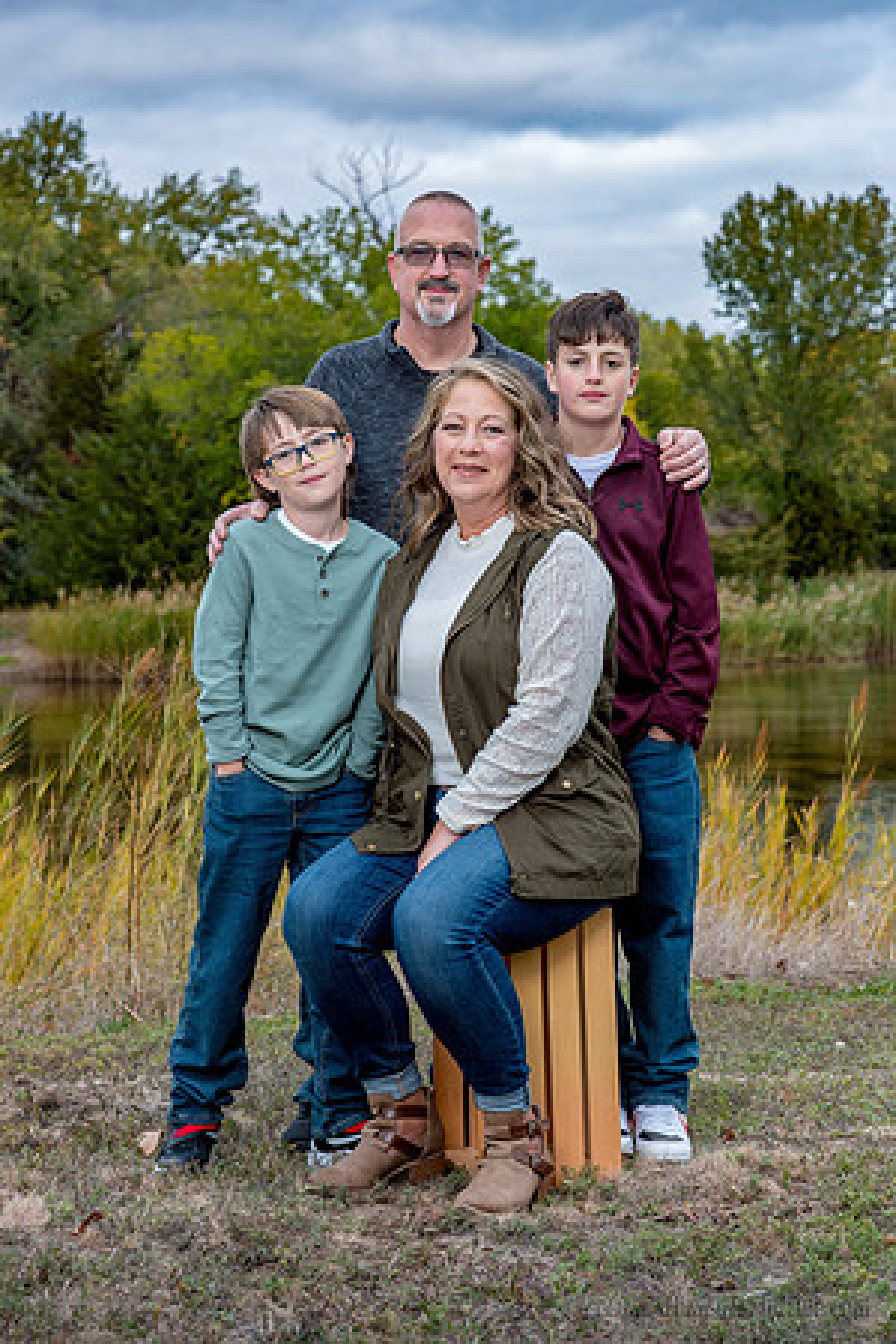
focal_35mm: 60
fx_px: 2240
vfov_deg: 33.4
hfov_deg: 22.6
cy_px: 672
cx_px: 448
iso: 320
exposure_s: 1/125
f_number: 5.6
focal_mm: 60
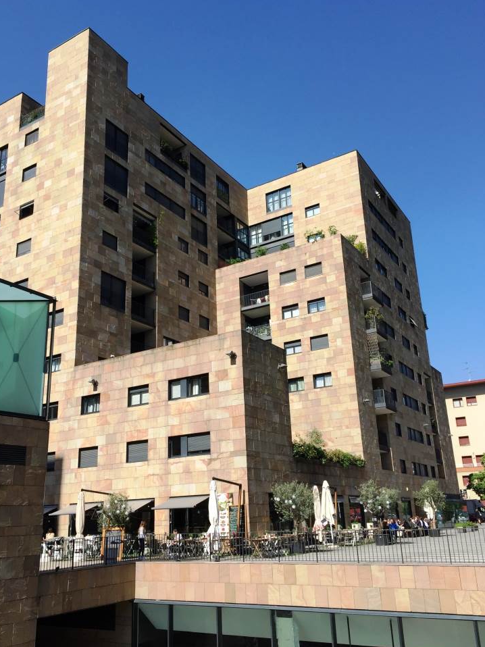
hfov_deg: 45.4
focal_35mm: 31
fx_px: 579
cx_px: 229
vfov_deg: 58.4
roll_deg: +2.0
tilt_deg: +18.1
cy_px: 329
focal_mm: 4.15
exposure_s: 1/1799
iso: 32
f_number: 2.2
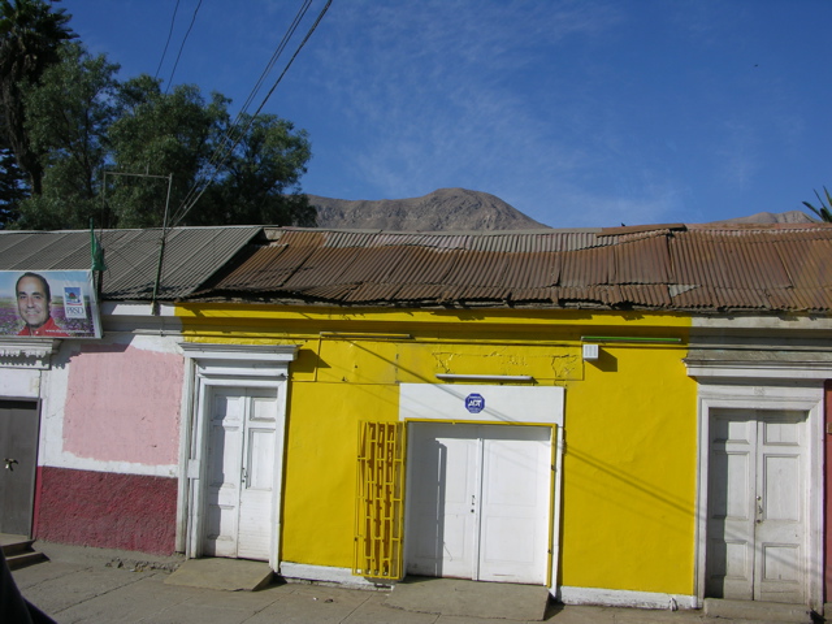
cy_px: 312
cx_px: 416
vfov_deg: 40.7
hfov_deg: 52.6
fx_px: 841
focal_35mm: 35
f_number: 6.3
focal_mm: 9
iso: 50
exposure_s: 1/186
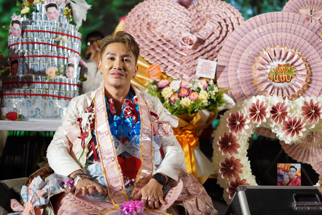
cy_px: 110
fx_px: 483
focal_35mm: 54
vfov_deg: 25.1
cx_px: 158
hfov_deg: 36.9
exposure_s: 1/125
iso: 100
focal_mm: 50
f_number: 1.8
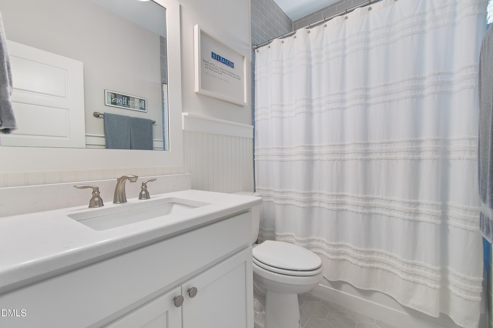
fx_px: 205
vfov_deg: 77.3
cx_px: 246
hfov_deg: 100.4
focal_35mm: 15
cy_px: 164
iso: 100
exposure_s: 1/8
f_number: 4.5
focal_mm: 10
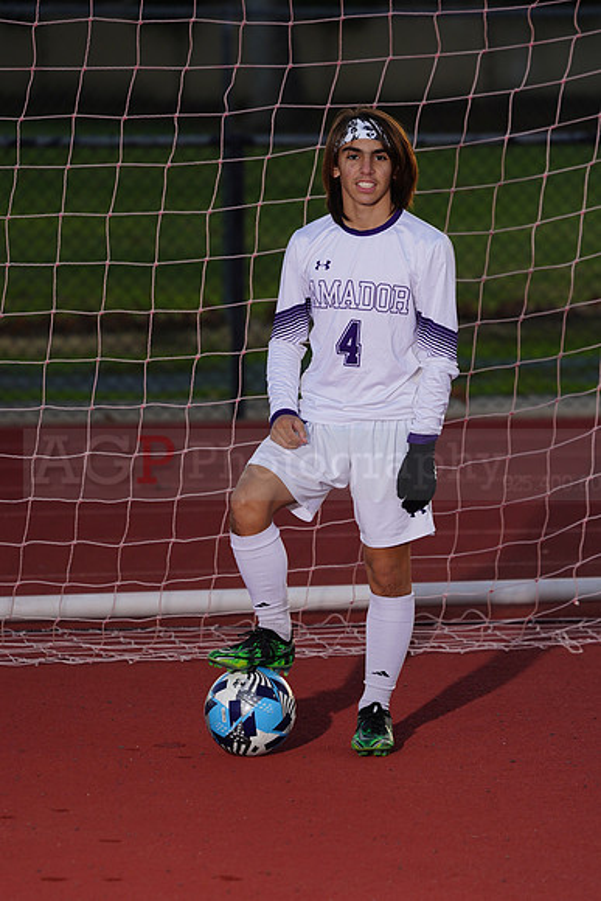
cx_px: 300
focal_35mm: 259
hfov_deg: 5.3
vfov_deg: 7.9
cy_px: 450
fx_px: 6481
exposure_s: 1/250
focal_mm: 259
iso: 320
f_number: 5.6
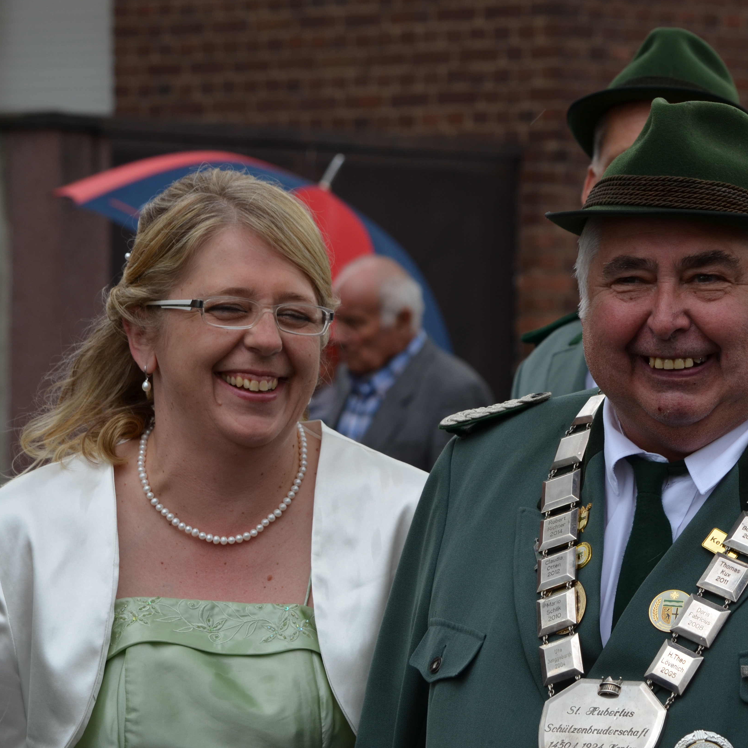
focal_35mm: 189
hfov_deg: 9.2
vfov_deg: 9.3
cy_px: 374
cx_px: 536
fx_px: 4621
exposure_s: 1/250
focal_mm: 98
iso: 200
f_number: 8
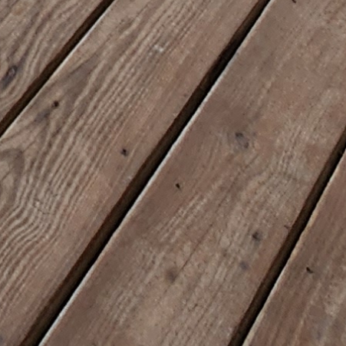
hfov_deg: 12.9
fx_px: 1153
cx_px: -490
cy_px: -756
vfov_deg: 10.5
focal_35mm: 102
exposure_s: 1/60
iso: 64
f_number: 2.2
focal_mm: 2.2
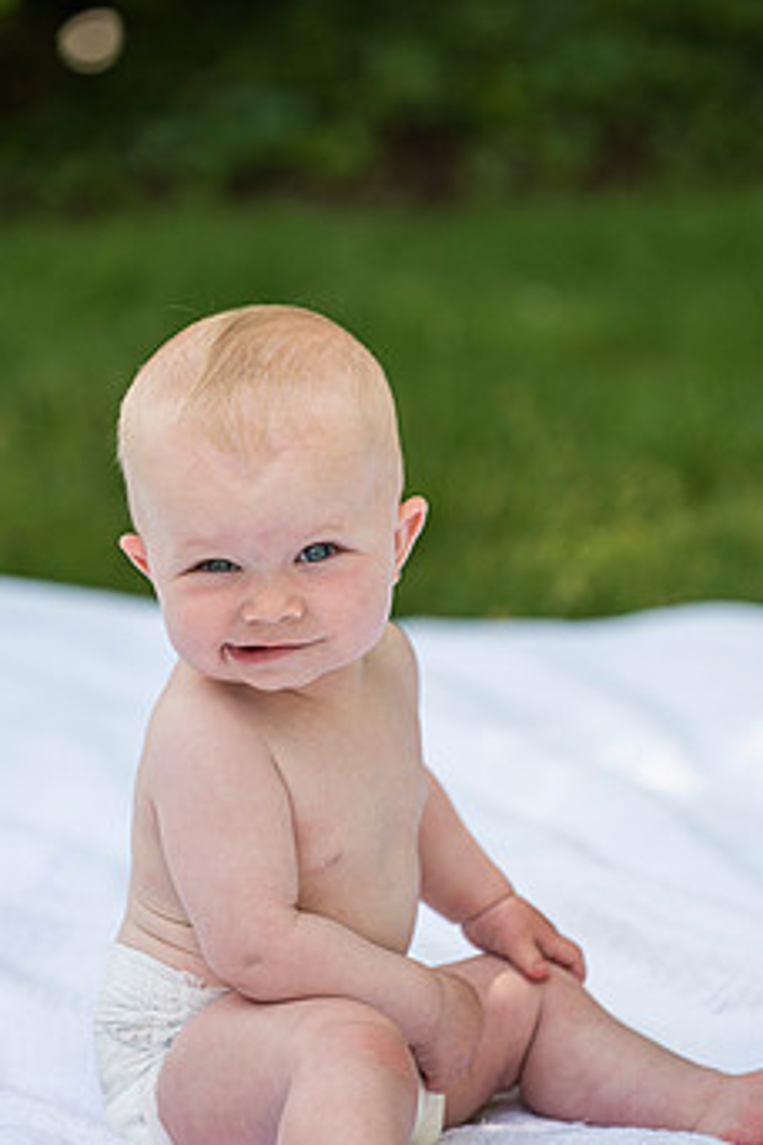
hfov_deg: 6.7
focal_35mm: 204
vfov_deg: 10.1
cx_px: 341
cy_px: 589
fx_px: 6485
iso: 400
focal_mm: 155
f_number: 3.5
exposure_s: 1/1000
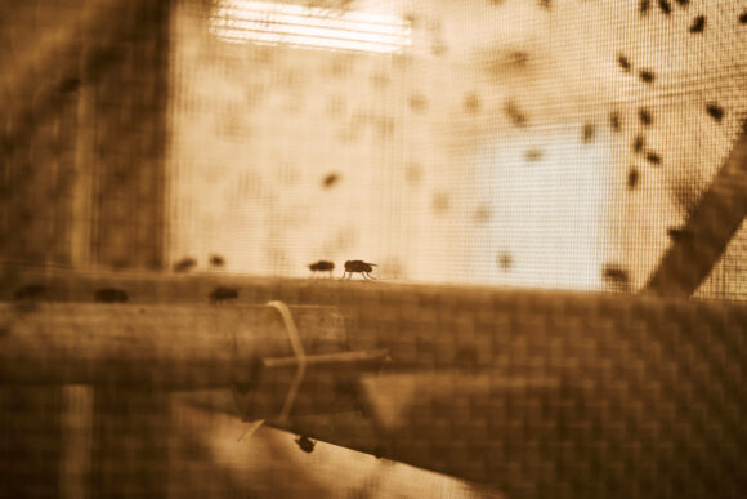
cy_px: 250
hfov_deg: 27.0
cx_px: 374
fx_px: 1557
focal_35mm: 75
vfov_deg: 18.2
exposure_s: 1/200
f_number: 2.8
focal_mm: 50
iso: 640
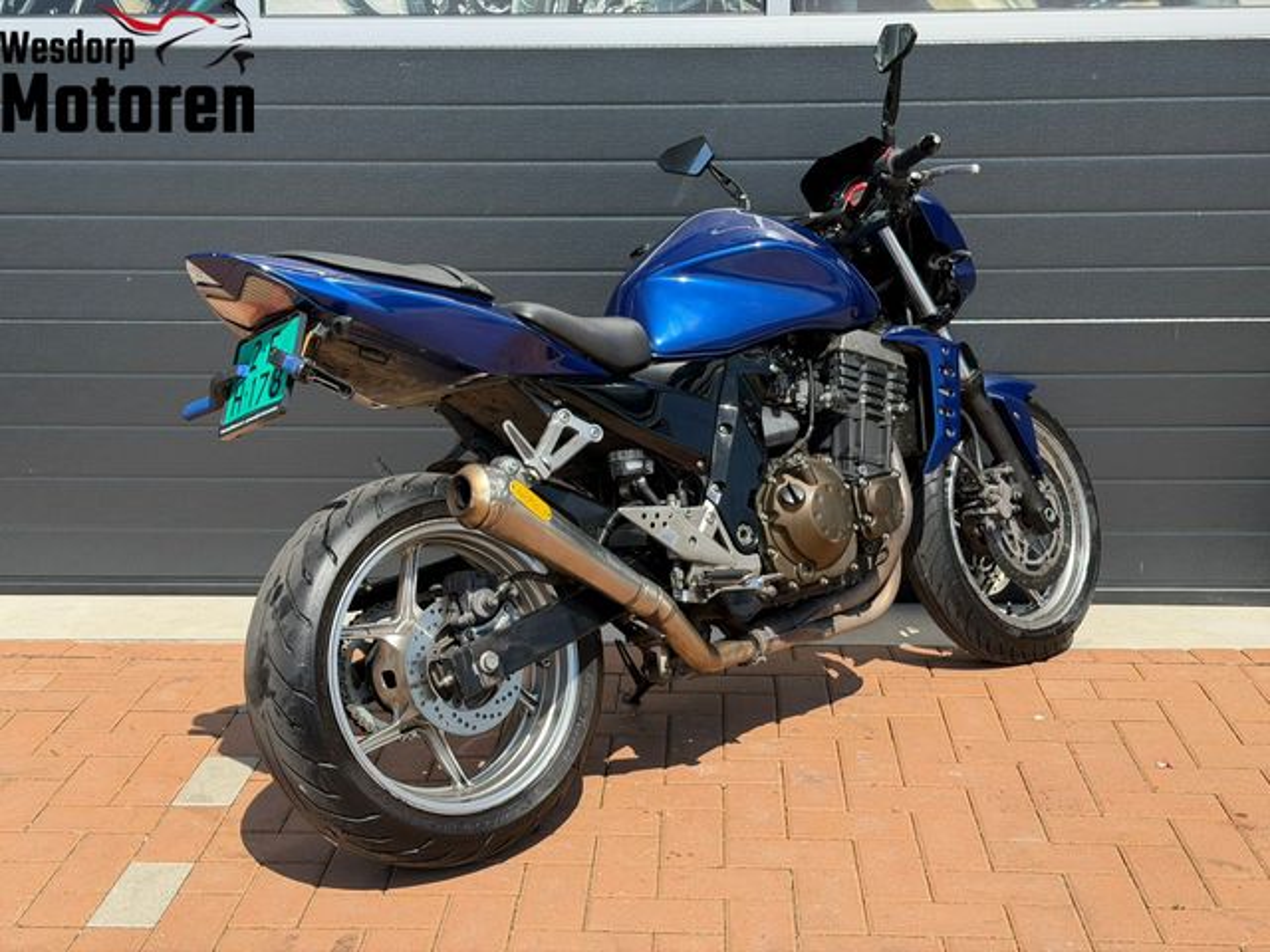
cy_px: 476
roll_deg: +0.8
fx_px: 1761
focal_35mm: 48
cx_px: 635
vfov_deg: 30.3
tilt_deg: -12.2
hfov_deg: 39.7
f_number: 1.78
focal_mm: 6.76
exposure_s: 1/2577
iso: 64
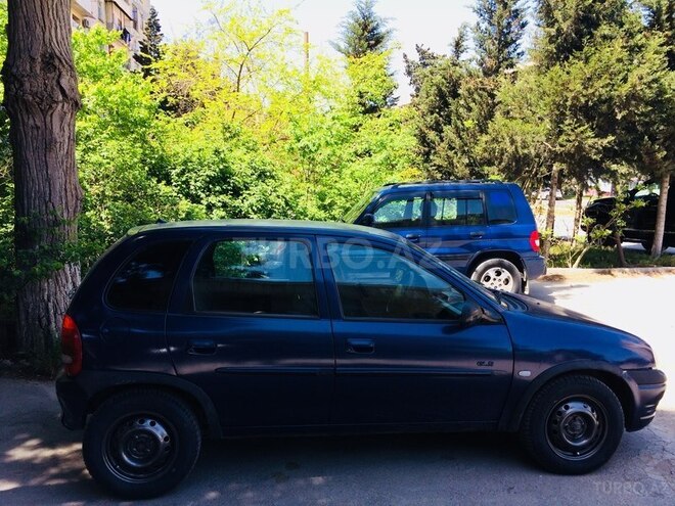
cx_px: 338
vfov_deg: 48.2
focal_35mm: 29
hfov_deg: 61.7
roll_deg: -1.6
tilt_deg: -7.8
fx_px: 565
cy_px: 253
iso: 32
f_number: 2.2
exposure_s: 1/471
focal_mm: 4.15
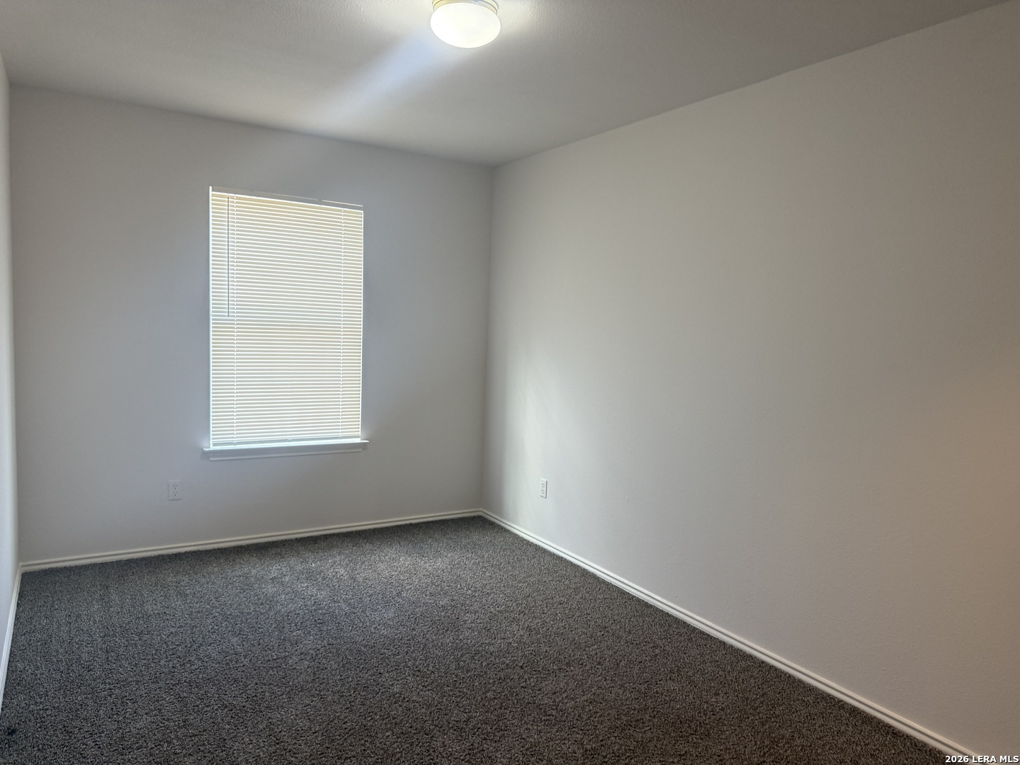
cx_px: 510
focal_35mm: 24
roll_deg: -2.3
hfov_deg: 71.6
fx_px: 707
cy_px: 382
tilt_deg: -4.2
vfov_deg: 56.8
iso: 160
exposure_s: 1/60
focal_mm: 6.76
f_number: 1.78
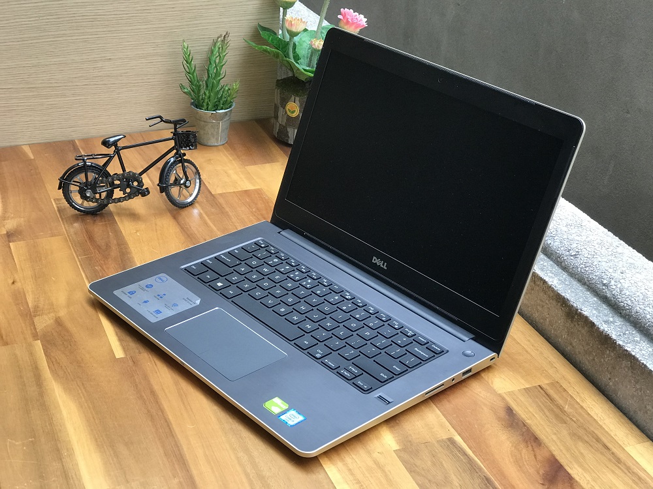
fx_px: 1075
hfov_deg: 33.8
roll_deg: -2.5
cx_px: 326
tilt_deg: -28.2
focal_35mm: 57
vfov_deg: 25.7
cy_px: 244
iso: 64
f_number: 2.8
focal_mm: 6.6
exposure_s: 1/50
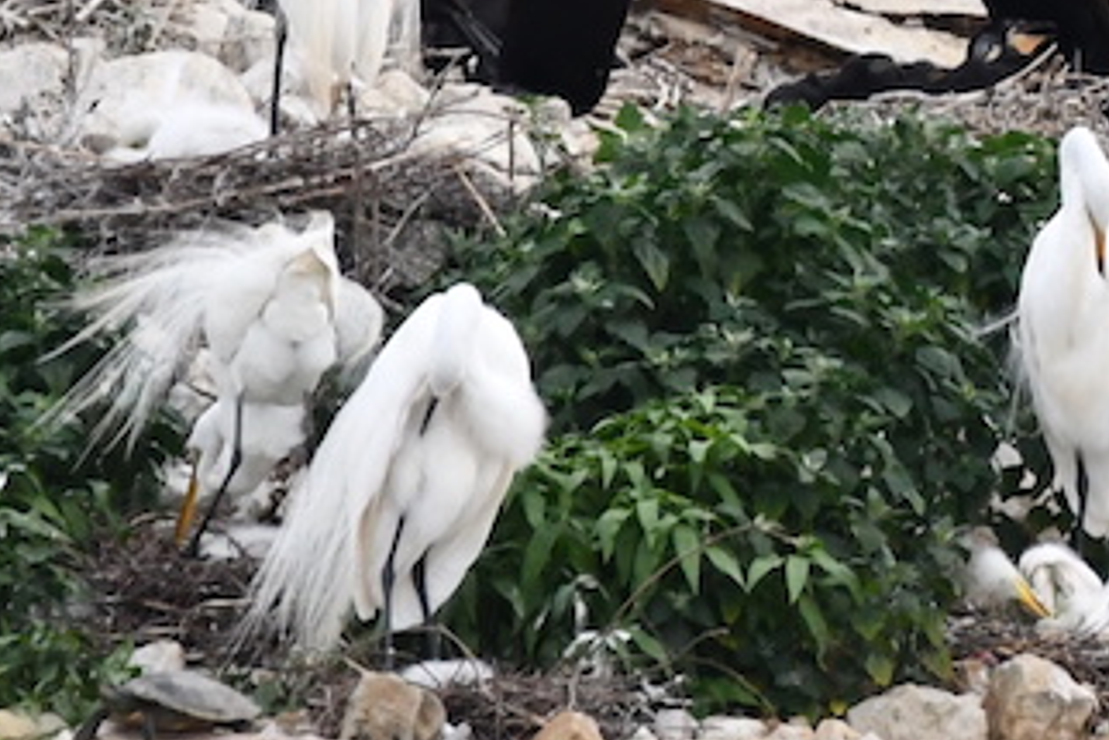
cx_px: 2042
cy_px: -430
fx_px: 129127
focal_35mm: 4190
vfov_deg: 0.3
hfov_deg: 0.5
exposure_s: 1/500
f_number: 6.3
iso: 1000
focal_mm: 600
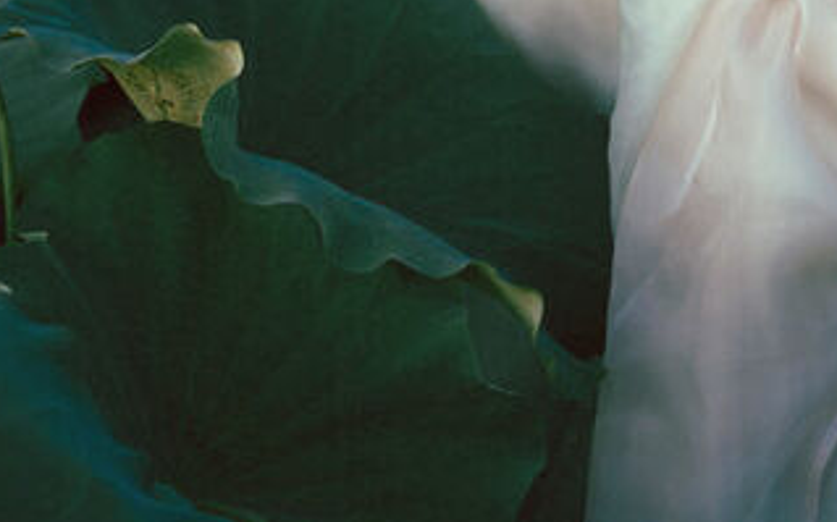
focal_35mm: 285
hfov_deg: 7.4
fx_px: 6498
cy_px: -157
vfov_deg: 4.6
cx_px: 567
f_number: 1.8
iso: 160
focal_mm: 85
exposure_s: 1/320
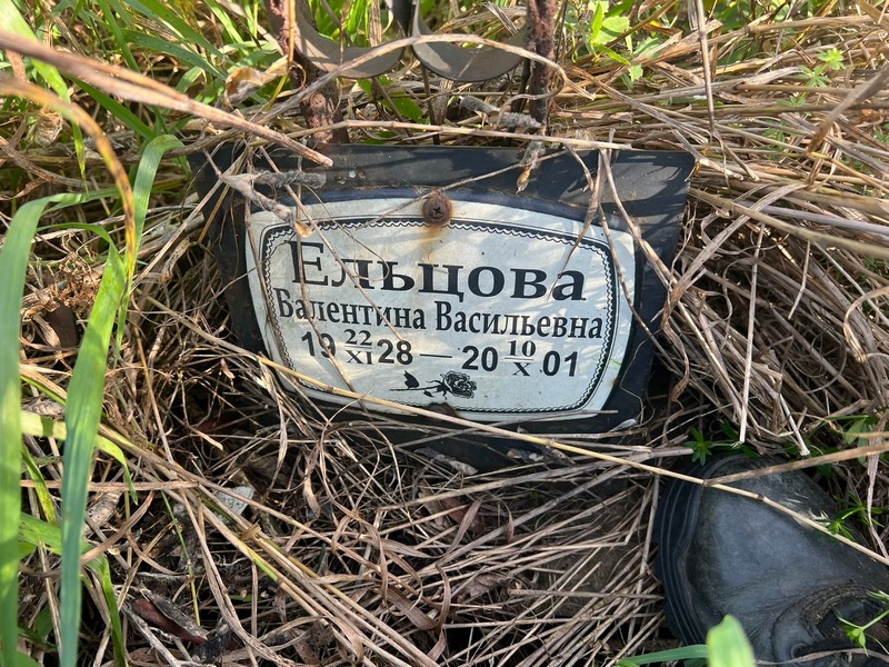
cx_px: 444
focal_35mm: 26
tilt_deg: -63.6
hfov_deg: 67.3
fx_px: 668
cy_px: 334
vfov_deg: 53.1
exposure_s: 1/155
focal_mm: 5.7
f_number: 1.5
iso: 40
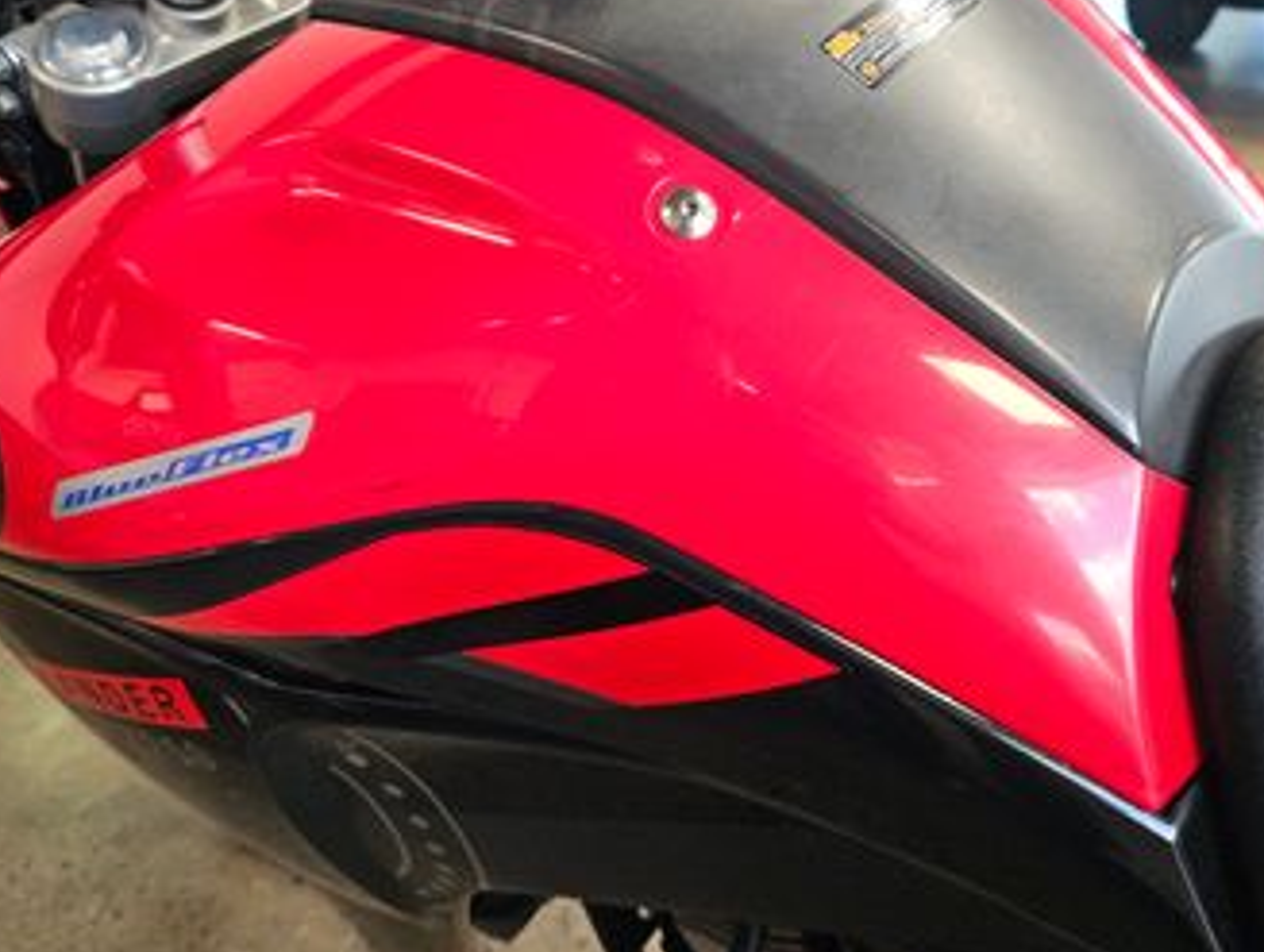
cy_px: 312
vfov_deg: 42.4
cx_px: 597
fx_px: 1207
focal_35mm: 33
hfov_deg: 55.3
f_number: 1.8
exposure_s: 1/120
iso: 100
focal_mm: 5.4
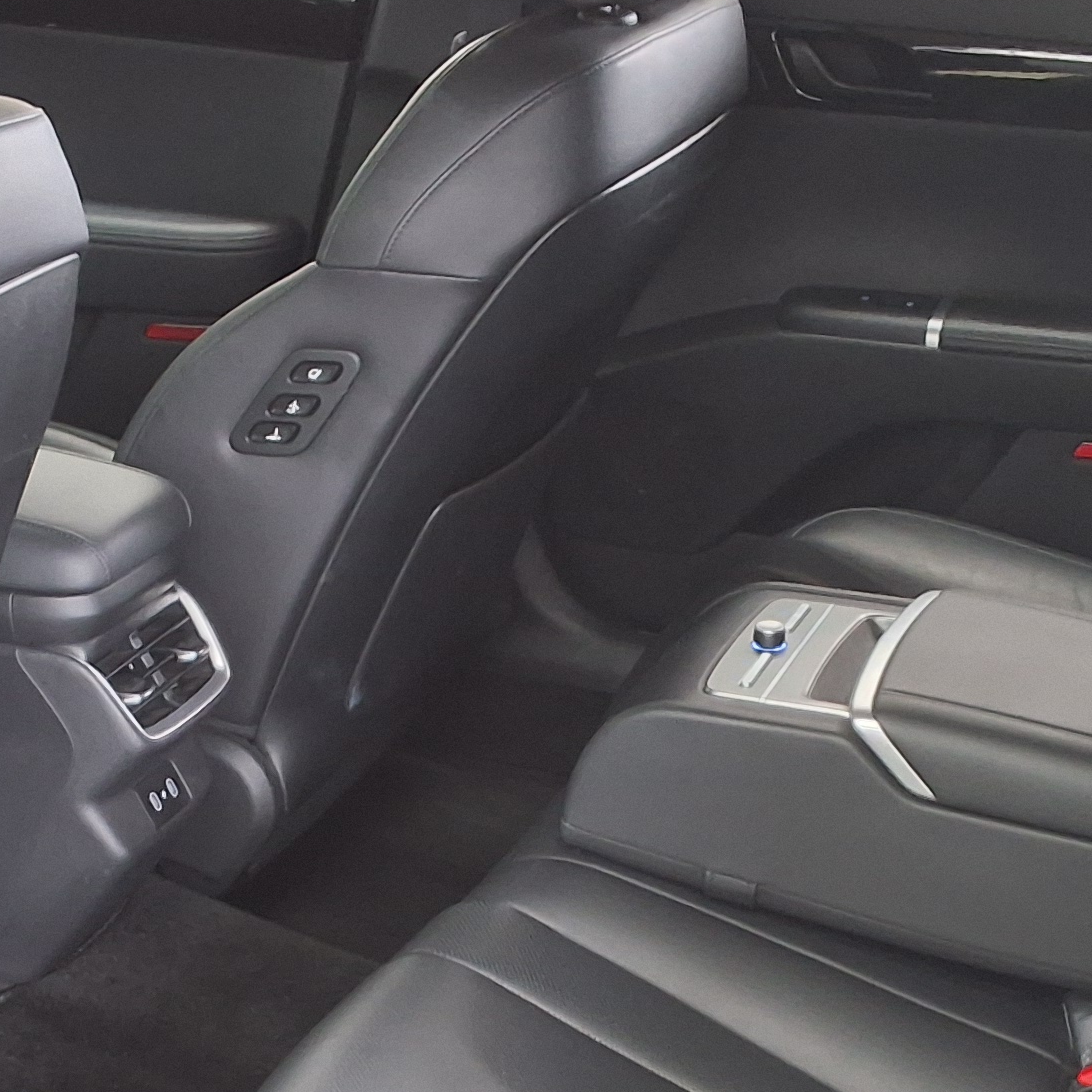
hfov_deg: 23.4
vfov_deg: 23.0
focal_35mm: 74
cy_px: 873
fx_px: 2641
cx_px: 534
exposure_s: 1/40
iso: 125
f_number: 1.9
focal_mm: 2.91
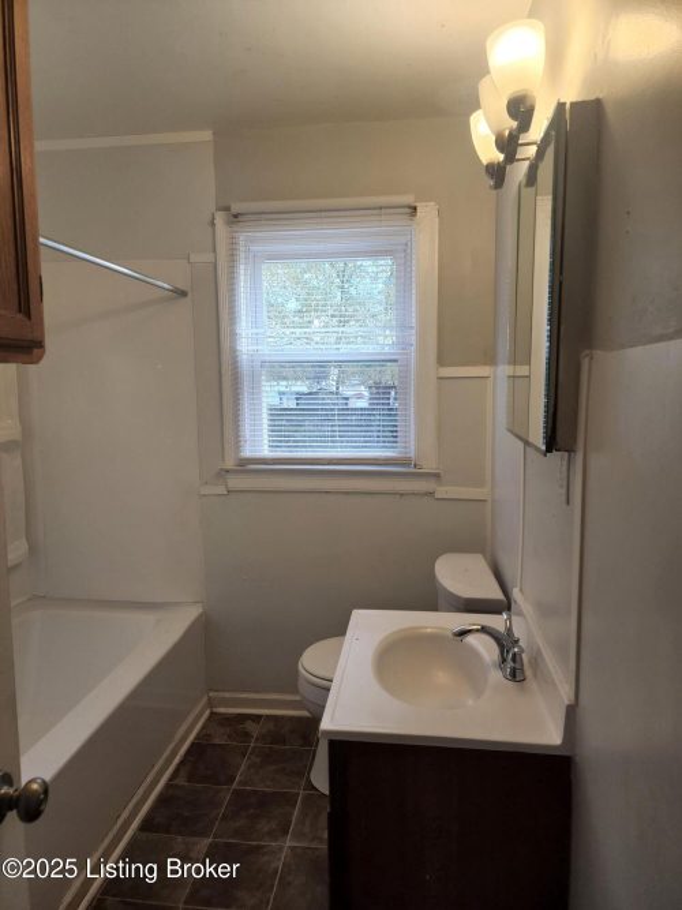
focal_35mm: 23
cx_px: 341
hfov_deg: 58.9
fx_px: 604
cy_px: 455
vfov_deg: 73.9
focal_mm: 6.4
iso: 125
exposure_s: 1/120
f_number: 1.8
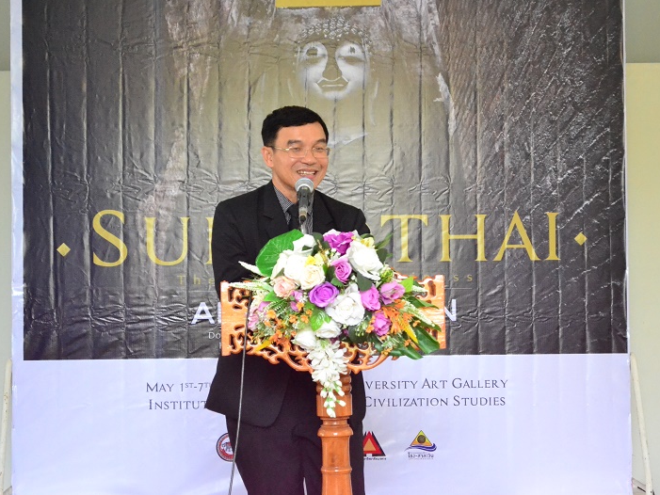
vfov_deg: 16.3
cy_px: 247
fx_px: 1727
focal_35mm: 91
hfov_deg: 21.6
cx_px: 334
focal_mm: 55
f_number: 5.6
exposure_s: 1/250
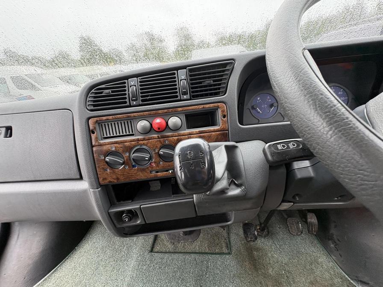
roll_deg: +0.5
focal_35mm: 14
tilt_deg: -26.9
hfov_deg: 102.1
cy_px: 144
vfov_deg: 85.7
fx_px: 155
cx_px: 192
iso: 125
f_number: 2.2
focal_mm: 2.22
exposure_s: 1/99
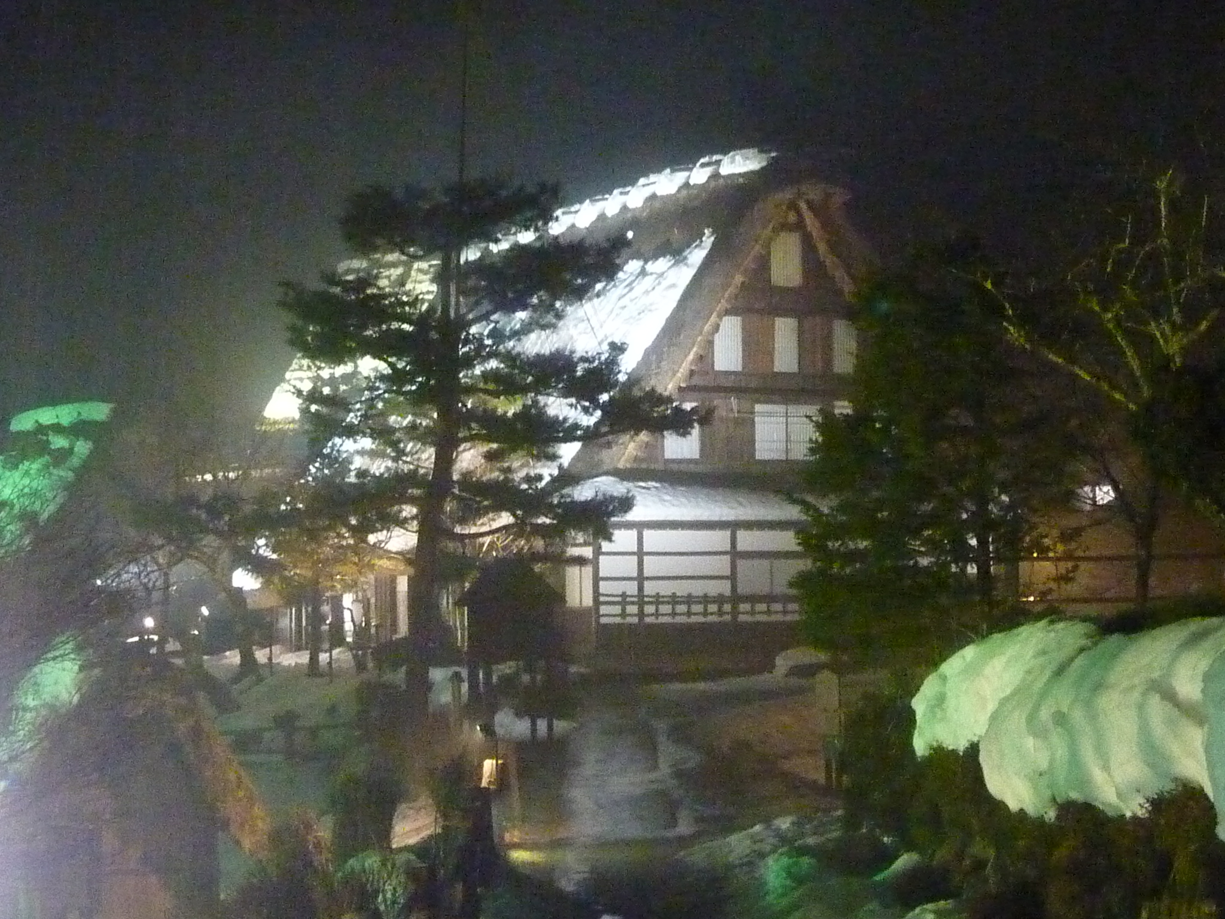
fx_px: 2831
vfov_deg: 18.4
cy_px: 460
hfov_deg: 24.4
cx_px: 612
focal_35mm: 80
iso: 1000
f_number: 3.7
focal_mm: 7.3
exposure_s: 1/8
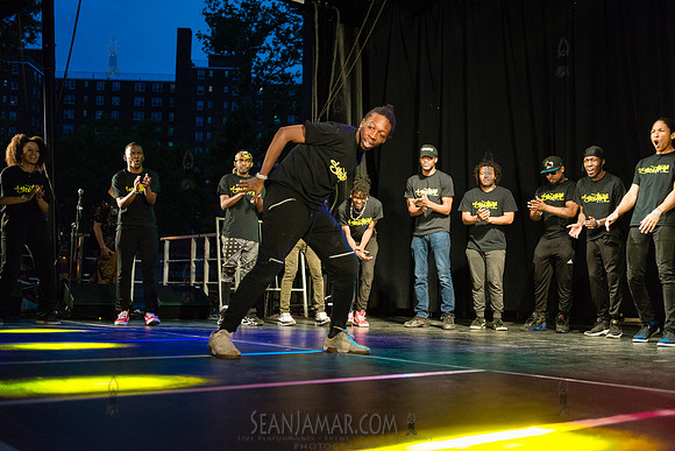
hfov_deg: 44.5
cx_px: 338
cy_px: 226
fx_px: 825
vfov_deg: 30.5
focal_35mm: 44
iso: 4000
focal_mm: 44
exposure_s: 1/1000
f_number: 2.8
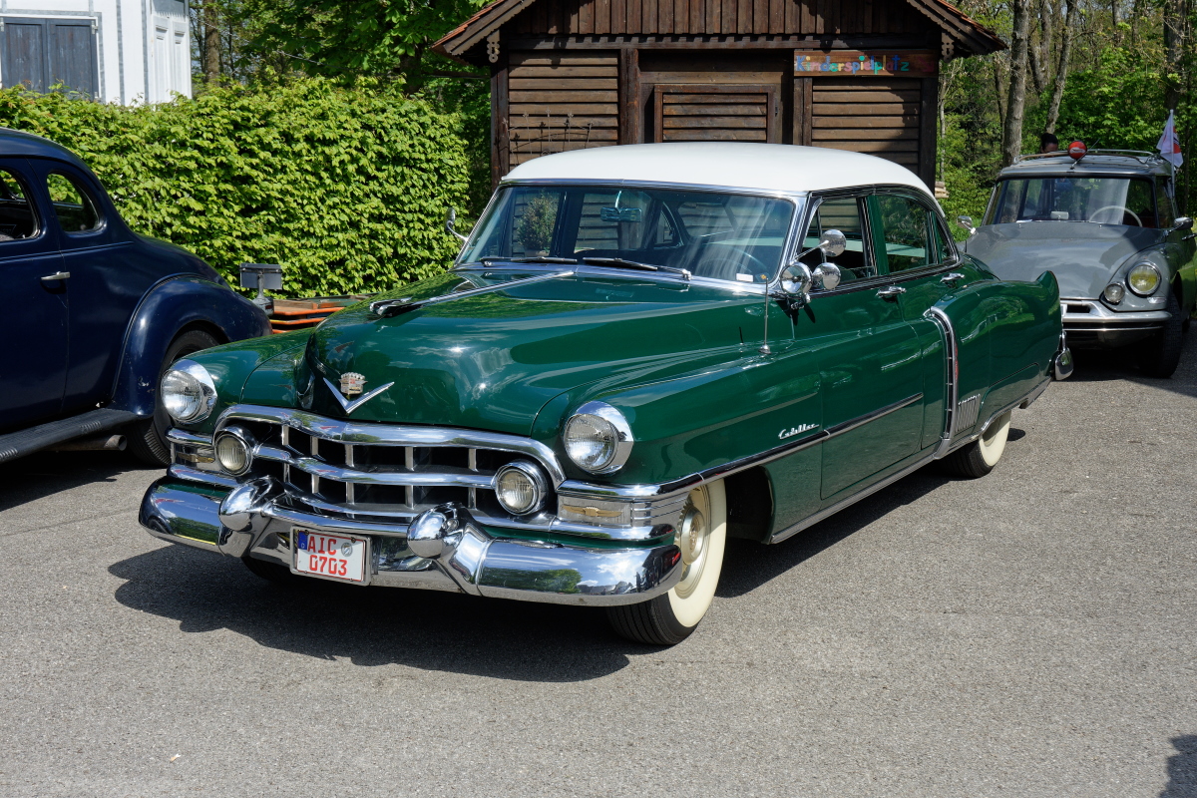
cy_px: 399
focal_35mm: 52
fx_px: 1745
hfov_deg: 37.9
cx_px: 598
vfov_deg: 25.8
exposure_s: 1/500
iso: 250
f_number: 8
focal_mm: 35
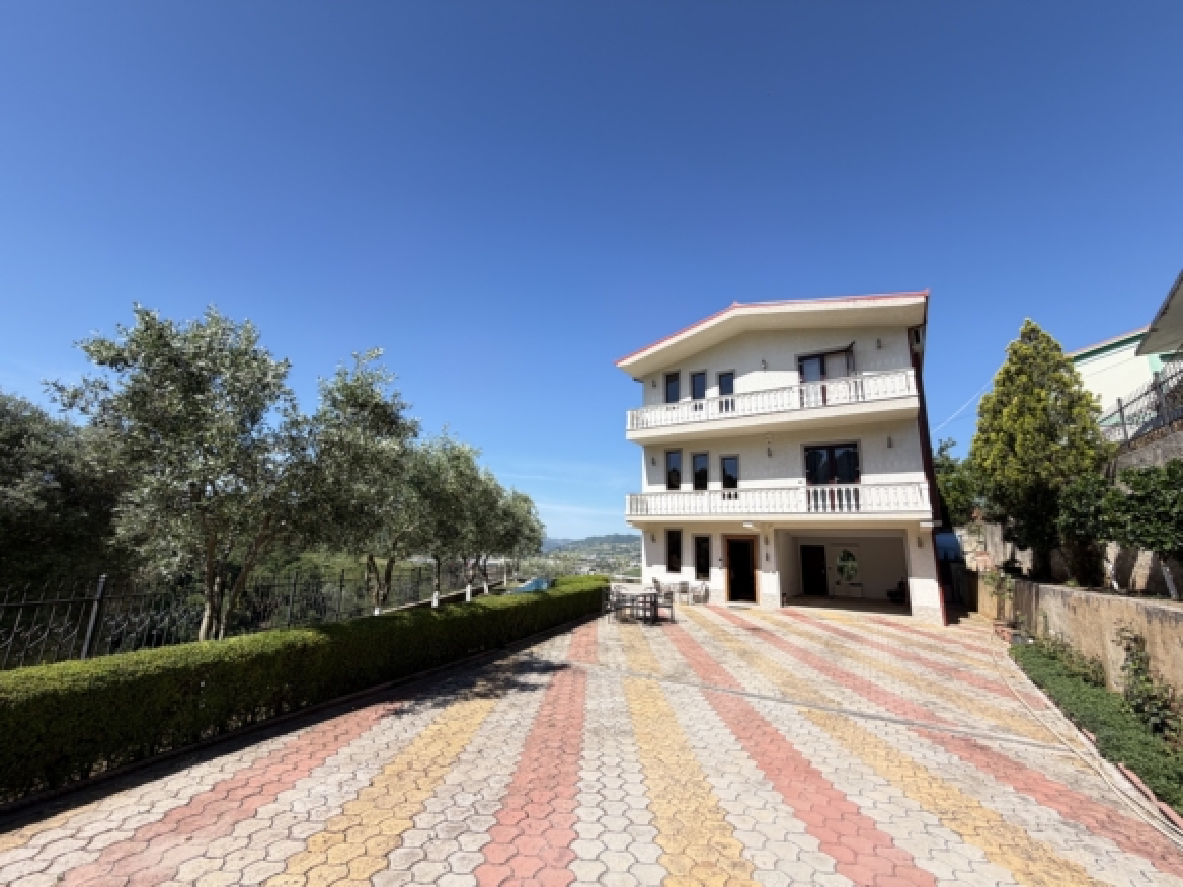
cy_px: 444
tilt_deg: +12.6
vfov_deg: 85.7
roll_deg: -1.8
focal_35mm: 14
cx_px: 592
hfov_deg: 102.1
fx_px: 478
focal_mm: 2.22
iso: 25
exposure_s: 1/770
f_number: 2.2
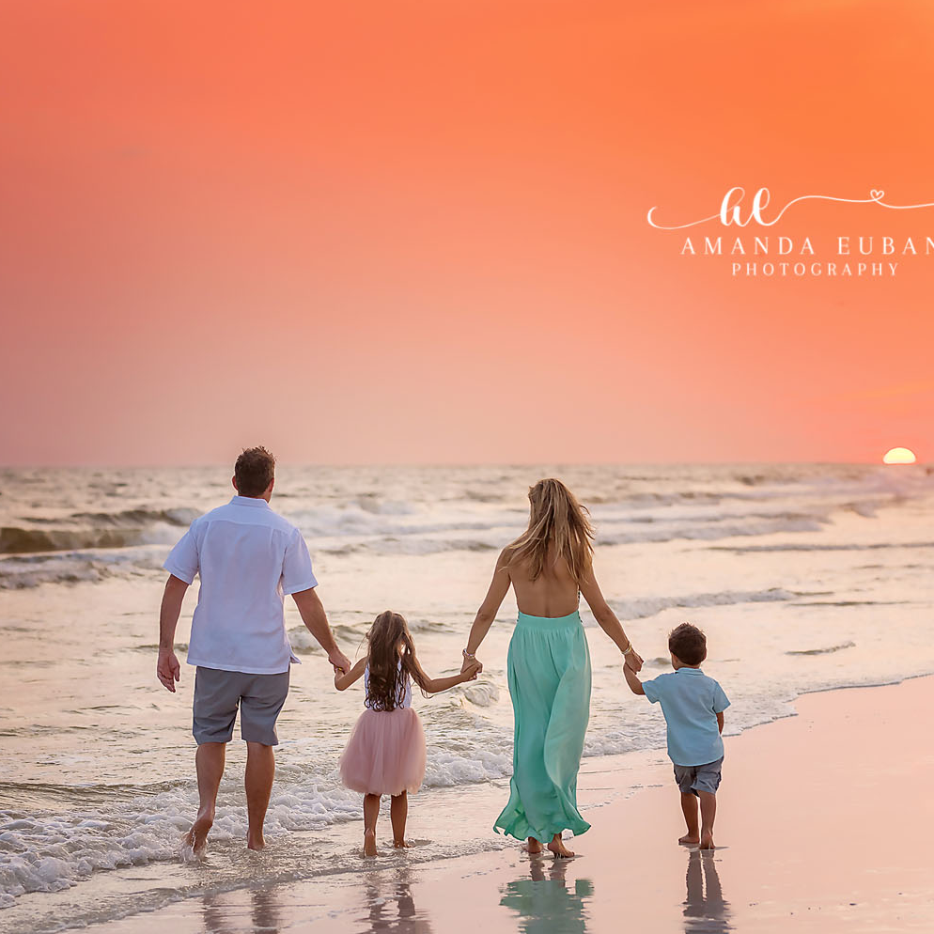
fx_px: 3327
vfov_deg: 16.0
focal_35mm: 109
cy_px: 465
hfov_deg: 16.0
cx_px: 406
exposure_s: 1/500
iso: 400
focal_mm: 85
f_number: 2.8
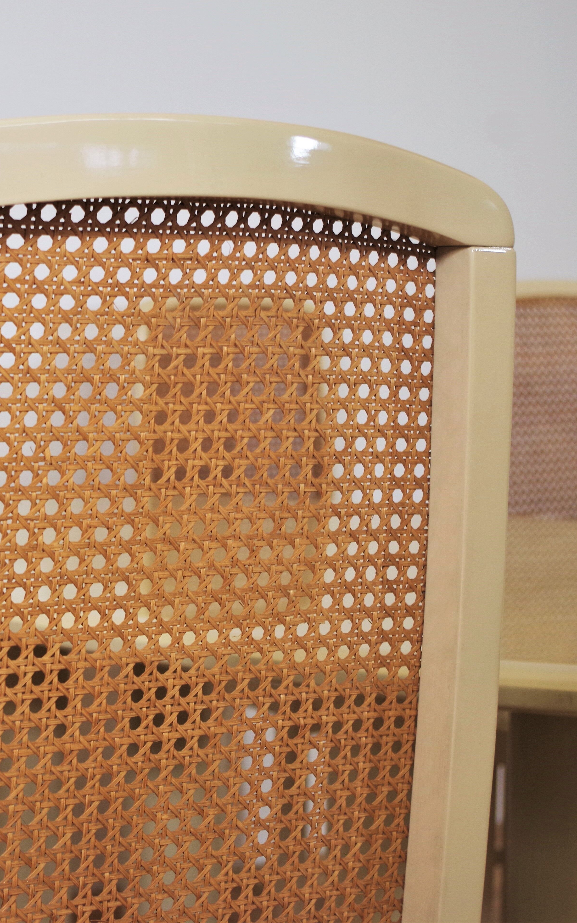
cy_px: 461
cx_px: 20
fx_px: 1887
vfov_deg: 27.5
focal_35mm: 75
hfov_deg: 17.1
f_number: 4
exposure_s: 1/60
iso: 400
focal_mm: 32.5
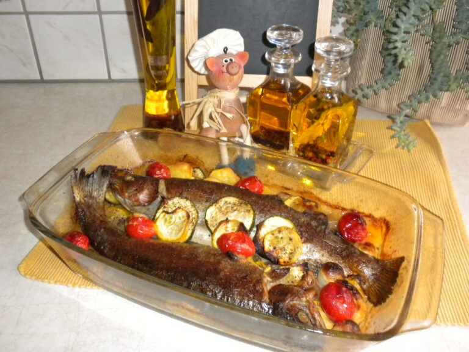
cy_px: 176
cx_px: 234
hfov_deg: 50.1
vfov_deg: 38.7
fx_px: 501
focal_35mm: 37
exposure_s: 1/30
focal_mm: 6.6
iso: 400
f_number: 3.5
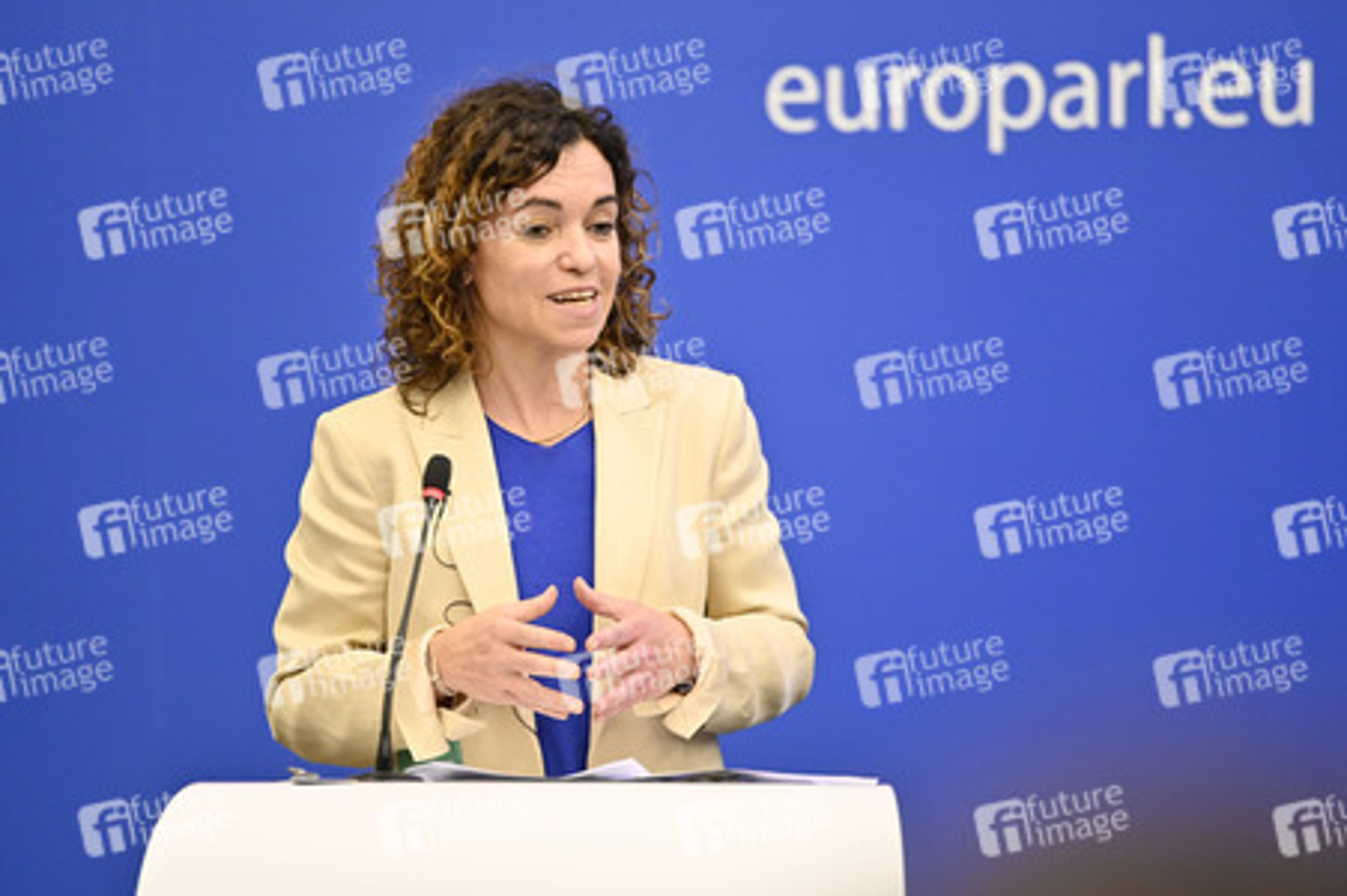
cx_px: 674
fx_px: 7478
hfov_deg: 10.3
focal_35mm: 200
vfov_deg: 6.9
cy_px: 448
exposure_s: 1/320
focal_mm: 200
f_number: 2.8
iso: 2500
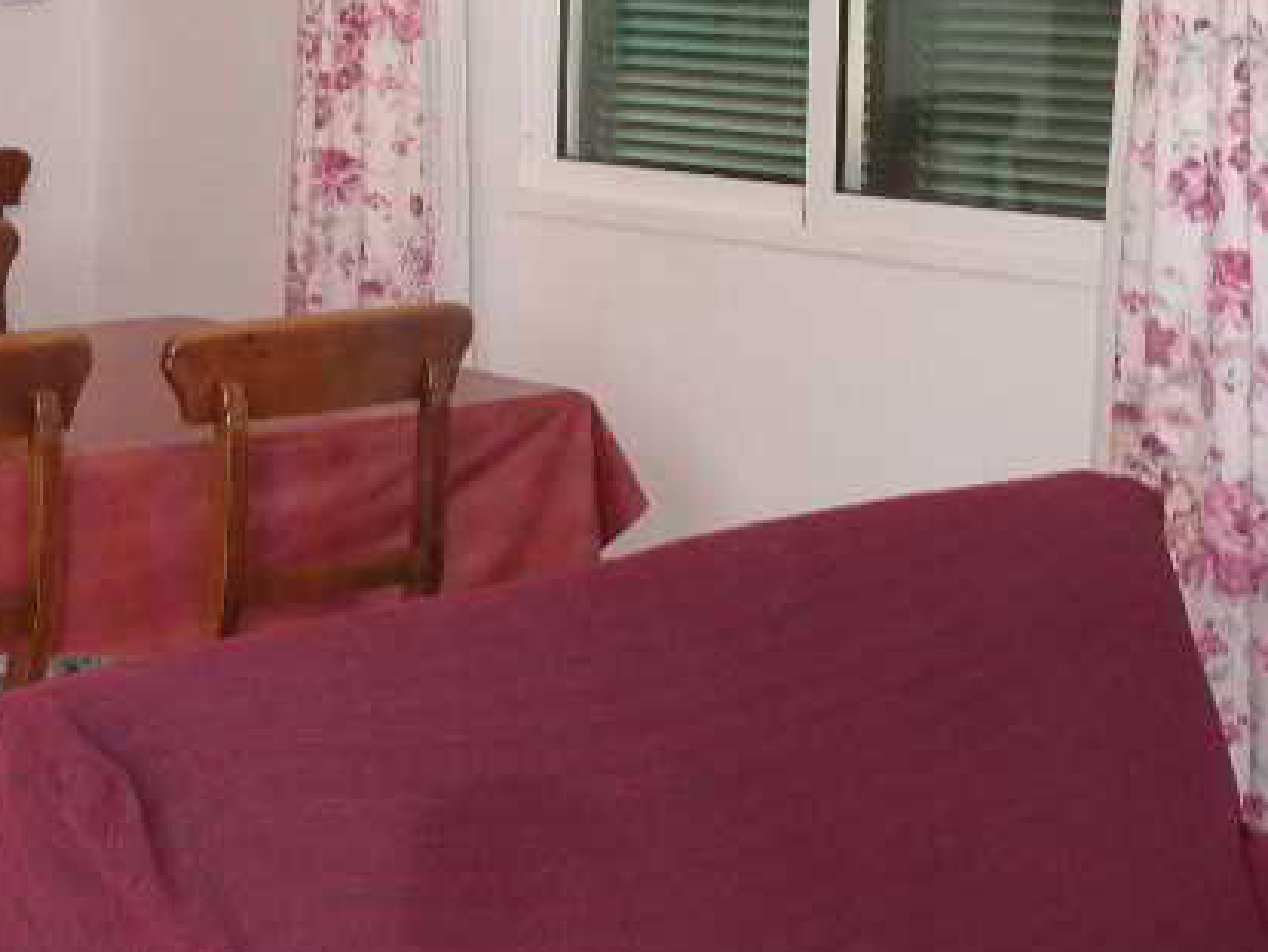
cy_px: 52
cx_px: 77
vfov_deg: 17.5
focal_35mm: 83
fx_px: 3042
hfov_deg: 22.8
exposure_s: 1/30
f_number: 3.5
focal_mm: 5.3
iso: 160
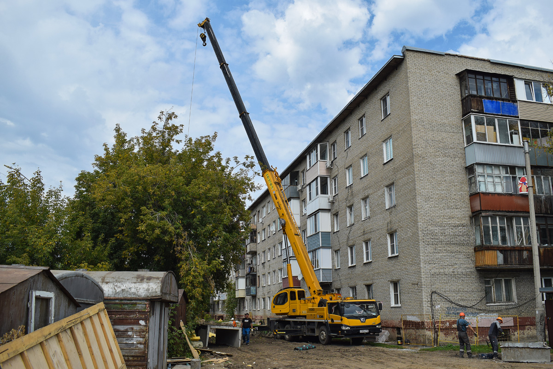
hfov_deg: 61.9
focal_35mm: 30
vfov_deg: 43.6
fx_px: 461
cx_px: 276
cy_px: 184
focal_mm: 20
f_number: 6.3
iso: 200
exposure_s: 1/1000
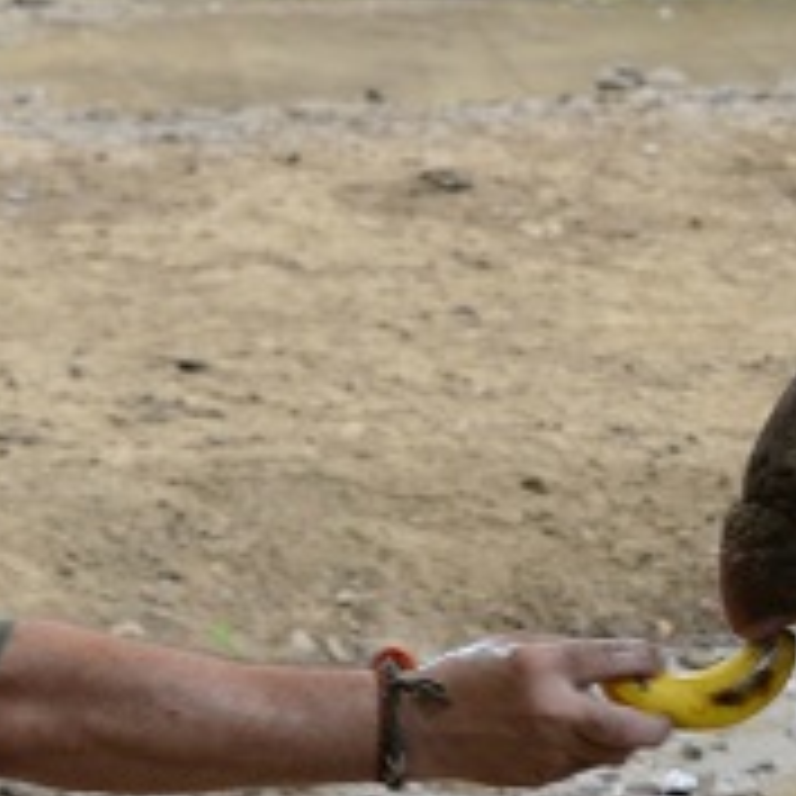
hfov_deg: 3.9
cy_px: 562
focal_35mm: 452
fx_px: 11759
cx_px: 742
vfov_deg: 3.9
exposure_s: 1/40
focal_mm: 70
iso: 250
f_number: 4.5
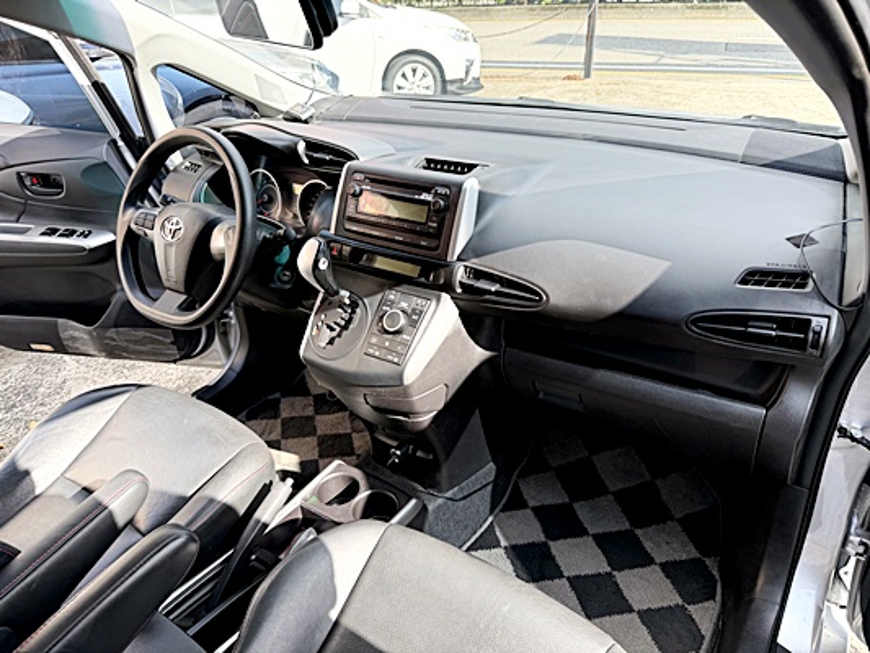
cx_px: 435
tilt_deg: -30.4
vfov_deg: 56.8
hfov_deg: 71.6
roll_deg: +2.2
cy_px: 326
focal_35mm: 24
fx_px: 603
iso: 100
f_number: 1.78
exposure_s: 1/459
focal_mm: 6.76
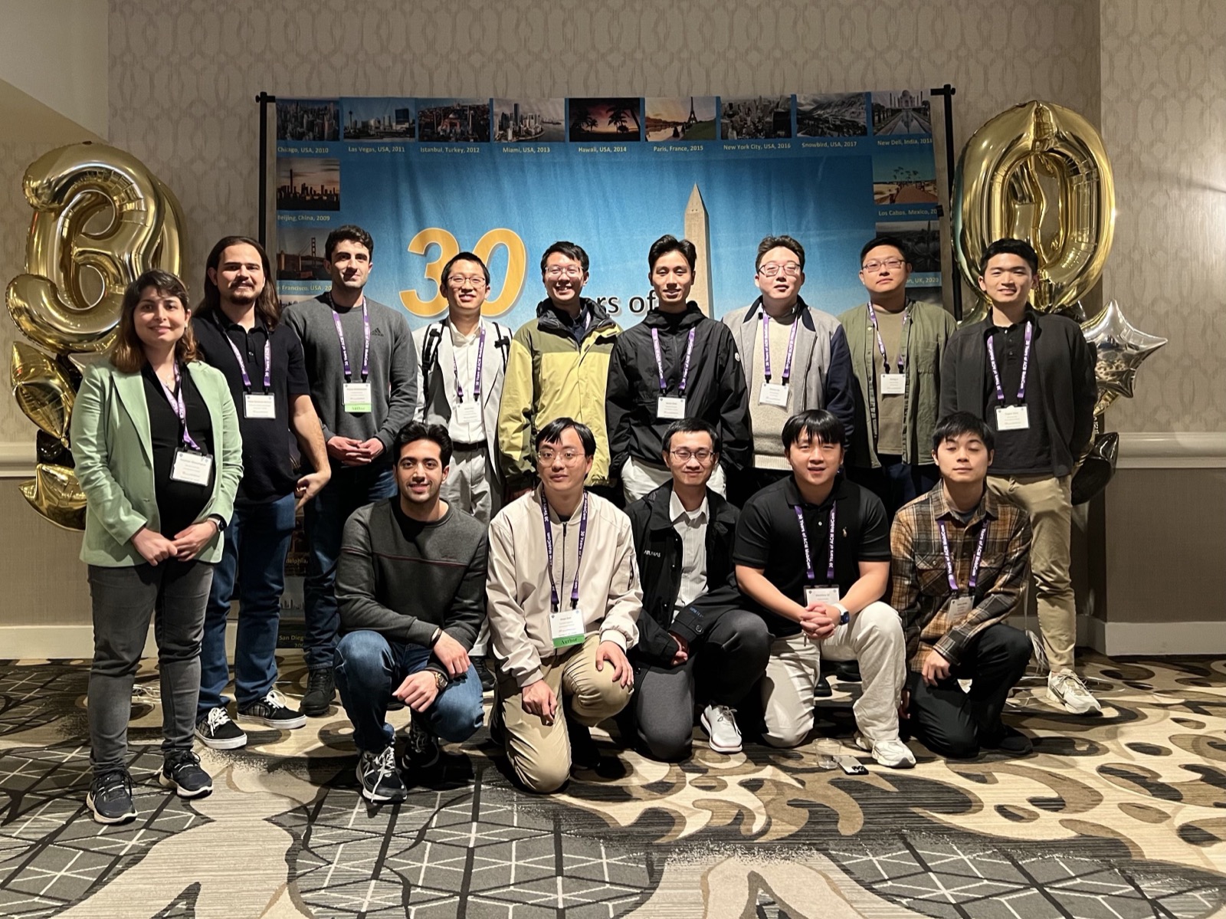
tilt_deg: +0.5
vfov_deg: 53.0
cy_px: 460
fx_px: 921
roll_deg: +0.6
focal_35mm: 26
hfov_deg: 67.3
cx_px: 613
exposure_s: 1/40
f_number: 1.5
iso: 400
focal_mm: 5.7
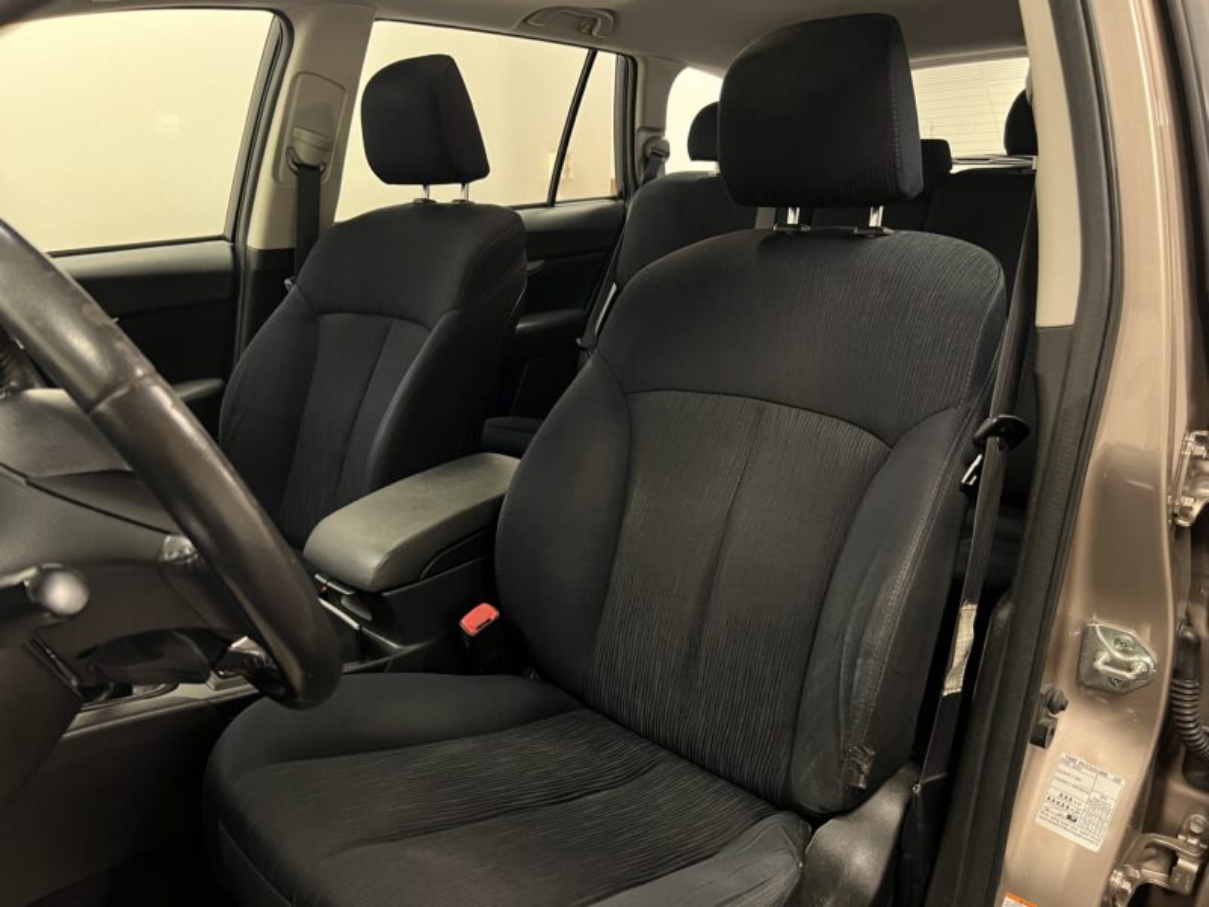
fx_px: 908
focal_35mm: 26
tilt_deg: -16.7
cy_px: 454
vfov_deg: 53.1
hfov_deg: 67.3
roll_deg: -0.3
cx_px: 604
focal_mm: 5.7
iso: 400
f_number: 1.5
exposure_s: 1/33
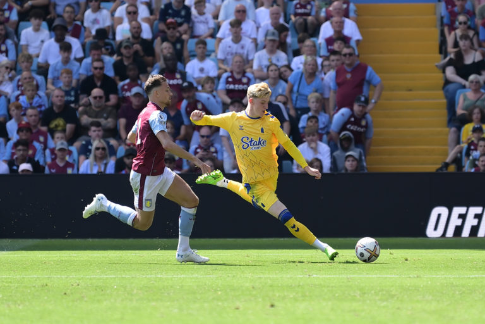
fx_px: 2492
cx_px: 242
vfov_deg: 7.4
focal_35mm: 185
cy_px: 162
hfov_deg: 11.1
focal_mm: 185
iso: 250
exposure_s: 1/1600
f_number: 2.8
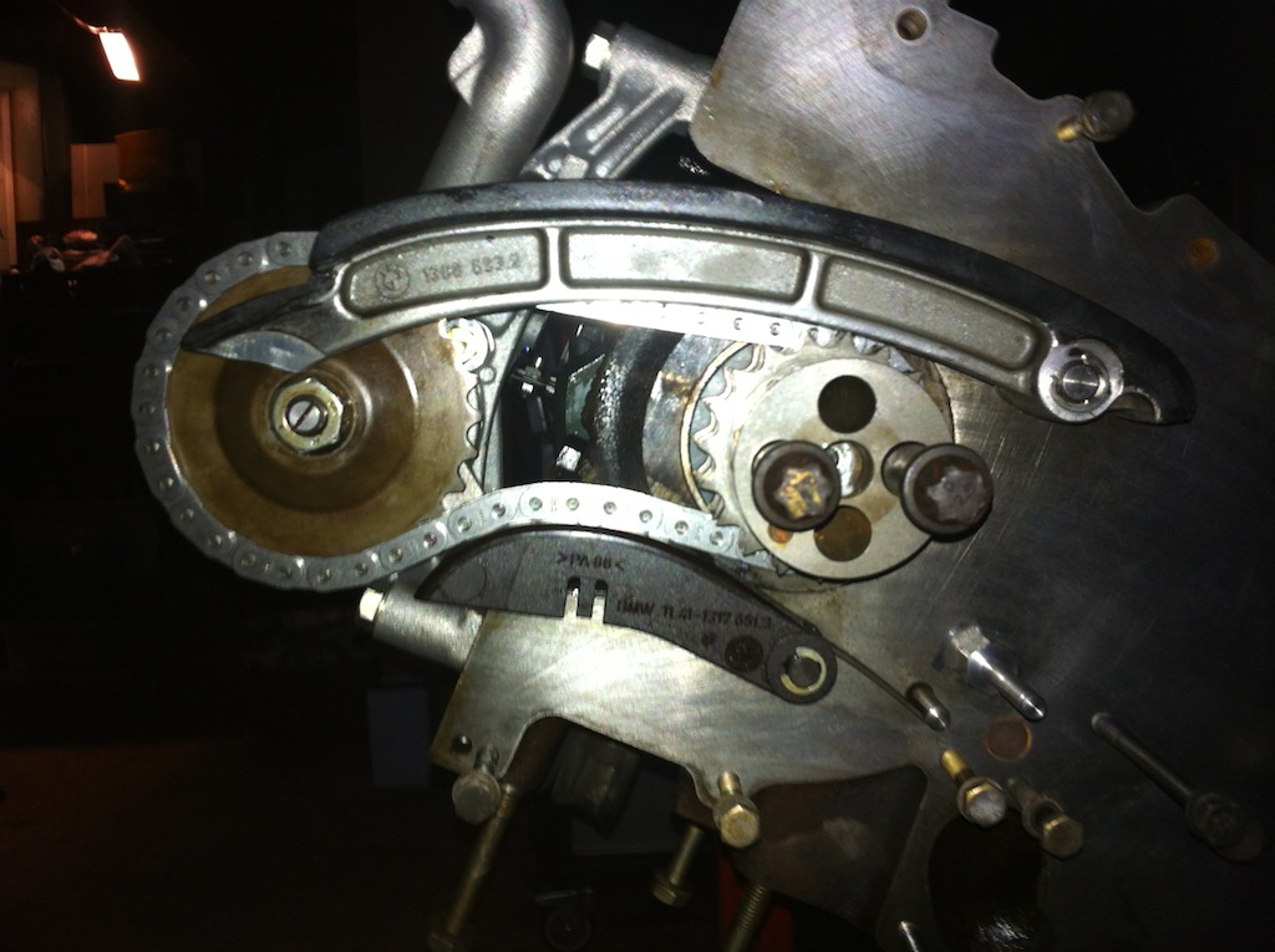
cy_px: 476
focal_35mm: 35
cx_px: 638
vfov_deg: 40.6
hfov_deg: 52.7
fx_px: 1287
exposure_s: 1/17
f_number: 2.8
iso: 80
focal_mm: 3.85
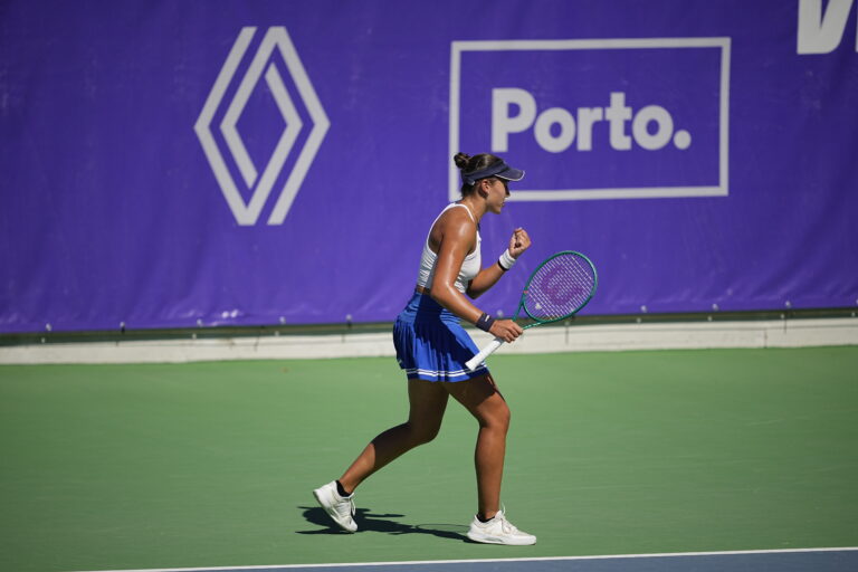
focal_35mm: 400
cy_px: 286
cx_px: 429
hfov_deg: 5.2
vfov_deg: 3.4
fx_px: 9533
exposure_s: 1/12800
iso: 400
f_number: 2.8
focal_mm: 400
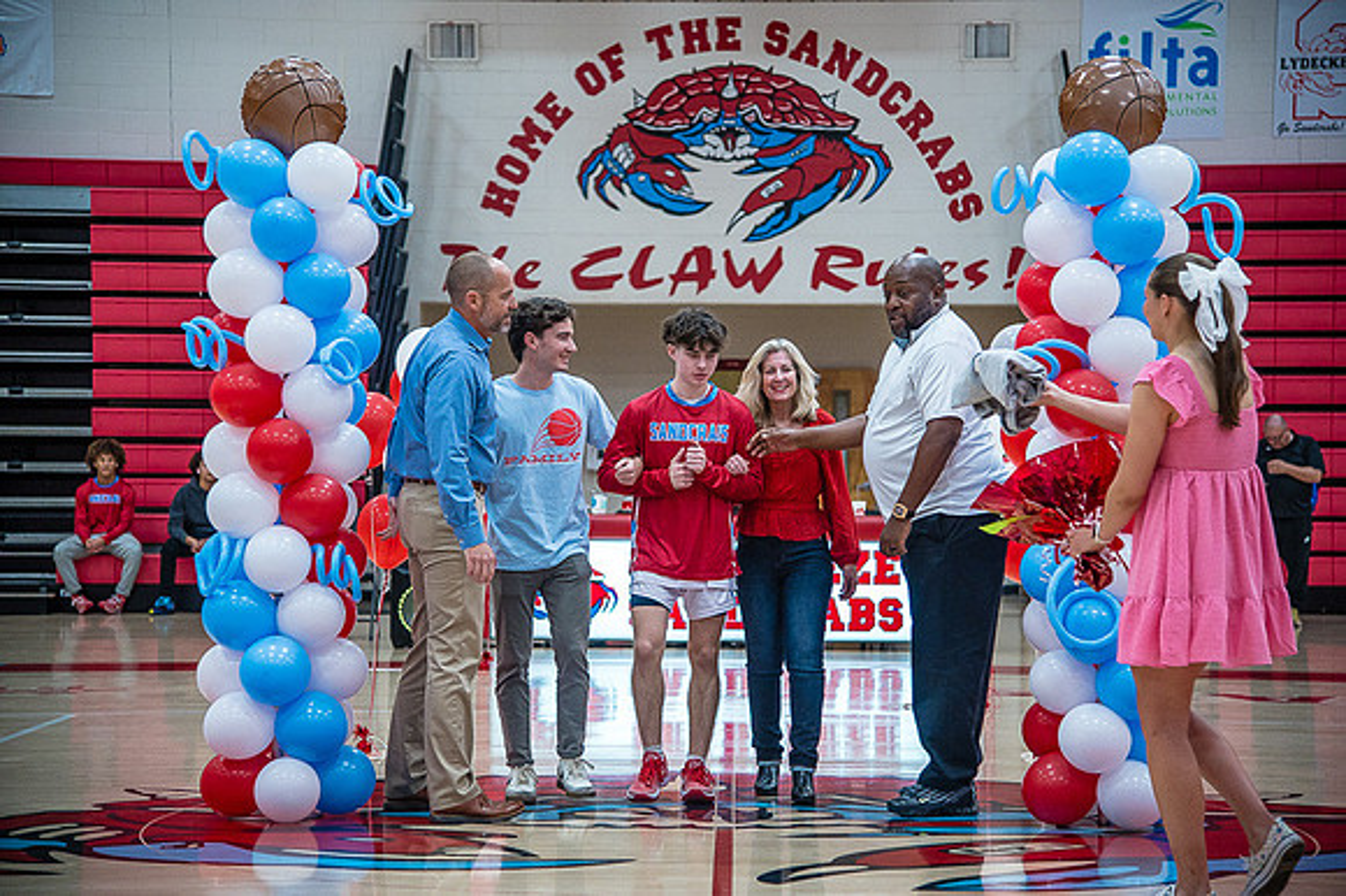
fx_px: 3064
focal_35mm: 82
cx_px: 673
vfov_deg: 16.6
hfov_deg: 24.8
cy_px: 448
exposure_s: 1/320
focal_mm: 82
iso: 2000
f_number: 4
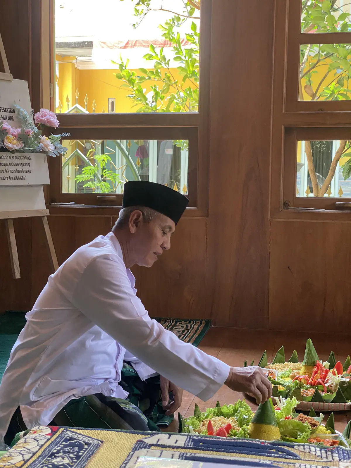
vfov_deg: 36.8
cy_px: 234
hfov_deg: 28.0
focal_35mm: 52
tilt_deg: -3.0
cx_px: 176
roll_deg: -1.1
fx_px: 703
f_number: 2
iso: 160
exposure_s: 1/92
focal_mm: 6
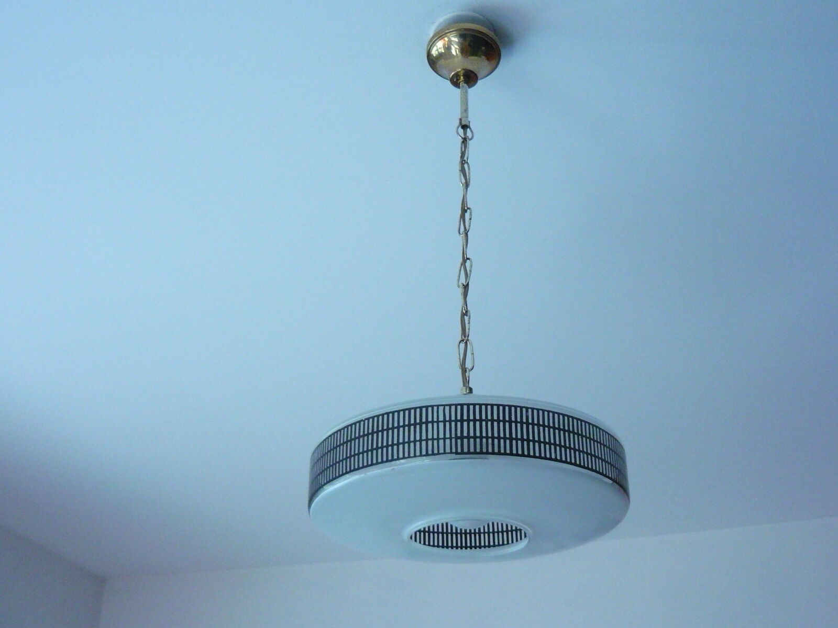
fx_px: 1017
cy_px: 314
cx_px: 419
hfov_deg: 44.8
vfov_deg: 34.3
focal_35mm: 42
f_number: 2.8
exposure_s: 1/250
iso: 400
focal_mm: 5.5
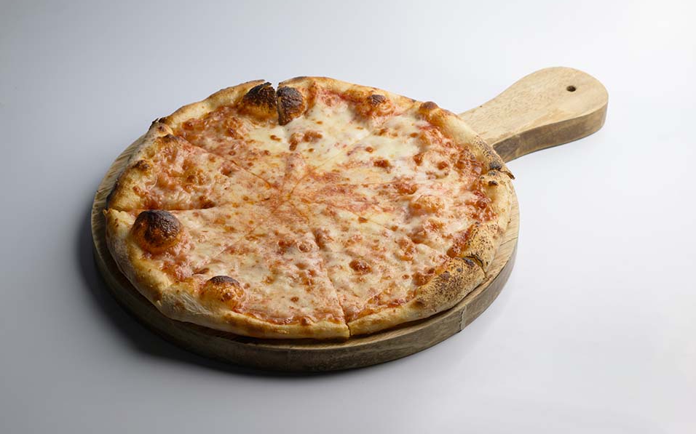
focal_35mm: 87
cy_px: 225
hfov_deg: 23.8
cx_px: 349
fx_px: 1650
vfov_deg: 15.0
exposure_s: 1/200
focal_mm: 85
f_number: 8.5
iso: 80
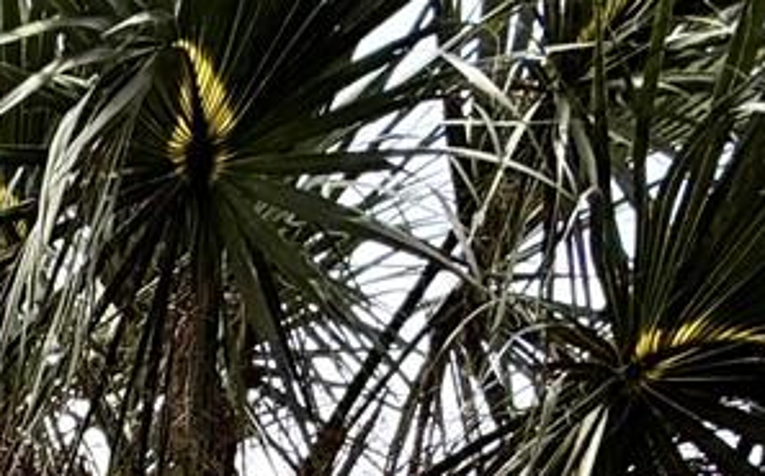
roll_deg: -0.2
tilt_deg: -7.7
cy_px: 1477
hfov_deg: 17.4
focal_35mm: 80
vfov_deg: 10.6
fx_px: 1666
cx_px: -814
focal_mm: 2.22
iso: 25
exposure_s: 1/770
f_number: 2.2
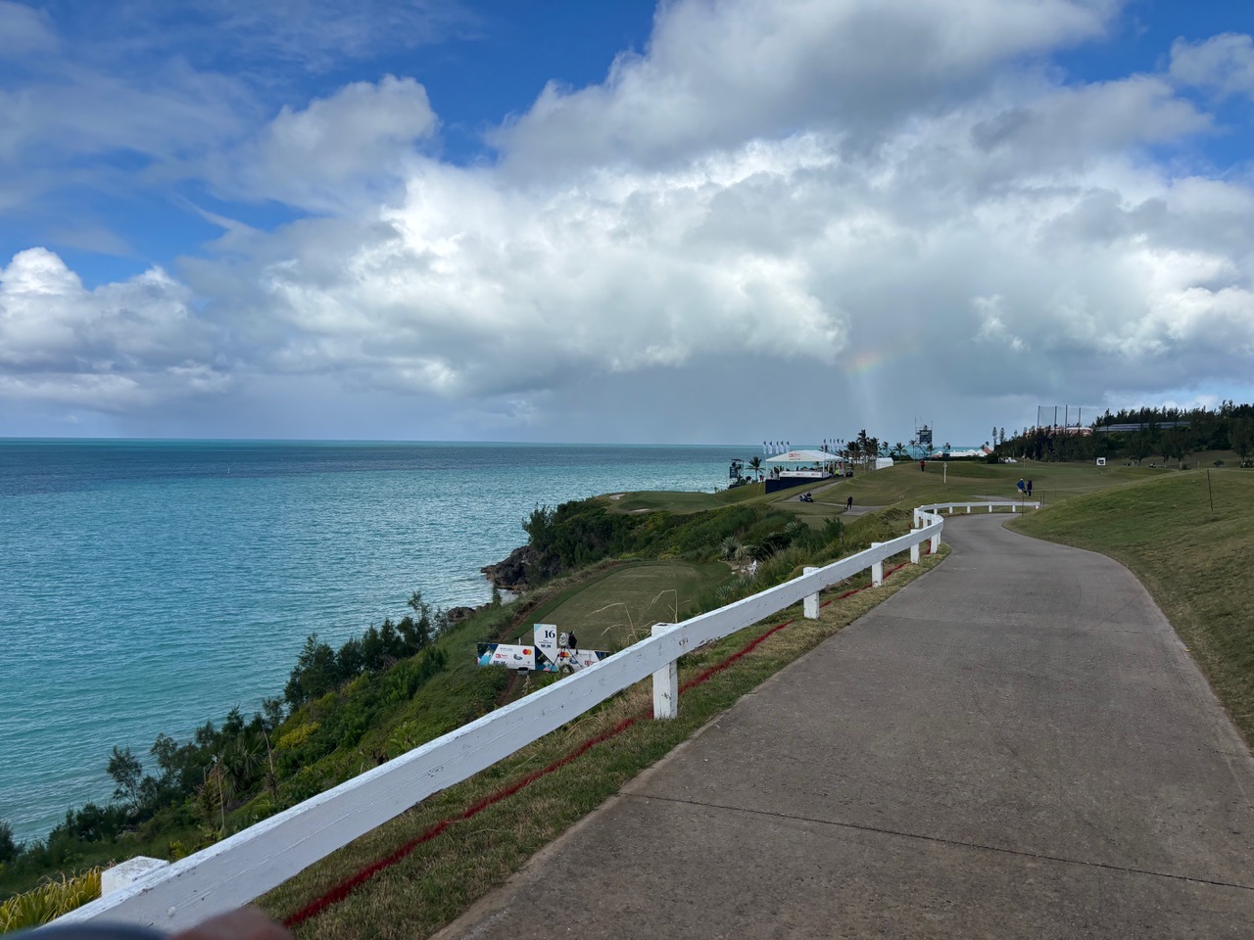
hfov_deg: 67.3
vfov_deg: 53.1
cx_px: 627
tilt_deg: -1.9
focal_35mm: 26
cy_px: 470
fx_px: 942
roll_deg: +0.2
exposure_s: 1/5348
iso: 50
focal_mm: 5.96
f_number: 1.6
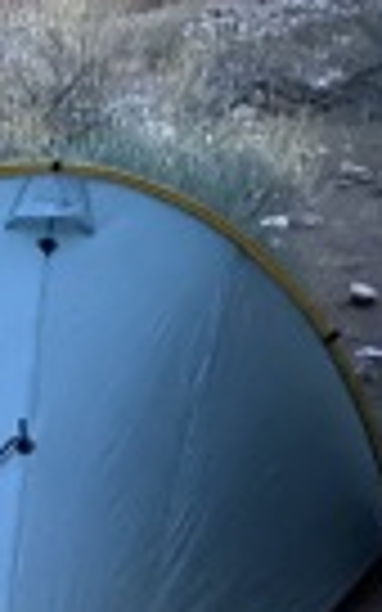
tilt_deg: -21.6
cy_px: 495
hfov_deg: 15.3
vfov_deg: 27.3
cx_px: -292
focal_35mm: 74
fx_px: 1233
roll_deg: +3.0
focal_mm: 4.25
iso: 800
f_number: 1.8
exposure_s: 1/8
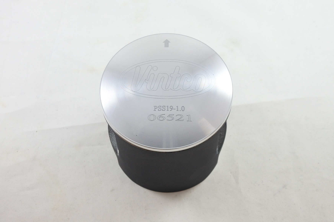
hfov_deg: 43.6
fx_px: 417
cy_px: 111
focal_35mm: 45
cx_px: 167
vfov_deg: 29.9
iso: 640
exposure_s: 1/125
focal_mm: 16.8
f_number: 4.5
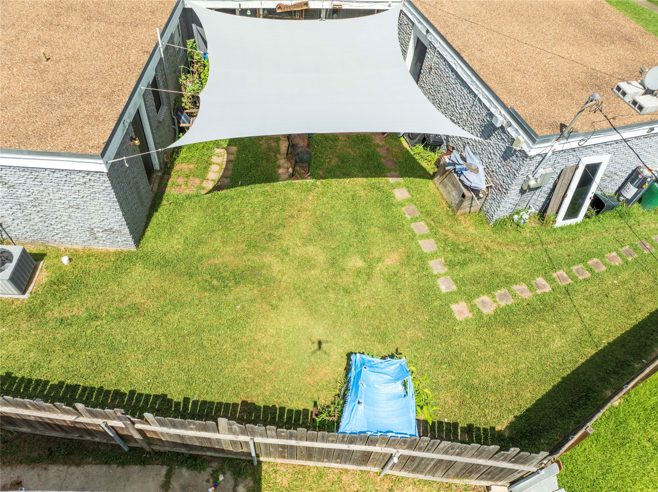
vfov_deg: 56.8
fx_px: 456
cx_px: 329
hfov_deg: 71.6
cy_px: 246
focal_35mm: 24
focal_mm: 12.29
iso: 100
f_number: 2.8
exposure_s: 1/1600
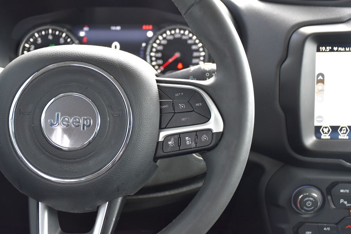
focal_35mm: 57
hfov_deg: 35.0
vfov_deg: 23.8
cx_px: 176
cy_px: 117
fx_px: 556
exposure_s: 1/60
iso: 1000
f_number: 4.2
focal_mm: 38
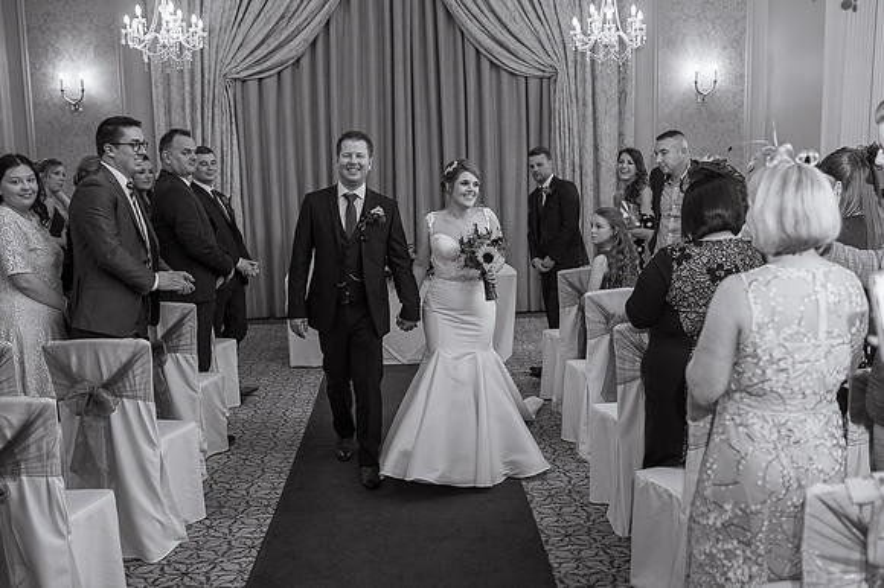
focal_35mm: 37
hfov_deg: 52.3
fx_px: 900
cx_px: 442
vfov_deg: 36.2
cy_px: 294
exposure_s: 1/100
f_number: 2.8
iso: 320
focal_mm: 35
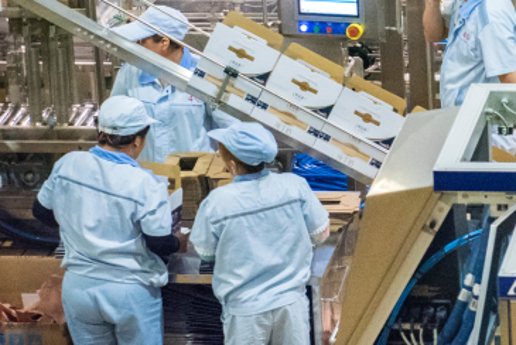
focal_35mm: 230
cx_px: 522
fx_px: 3299
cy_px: -25
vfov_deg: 6.0
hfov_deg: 8.9
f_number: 4.5
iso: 4500
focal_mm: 70
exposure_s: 1/80
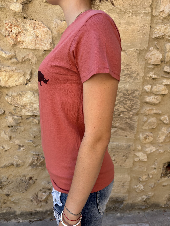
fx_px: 170
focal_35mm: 26
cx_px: 85
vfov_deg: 67.3
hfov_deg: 53.1
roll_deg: -2.6
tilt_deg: -14.7
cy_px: 113
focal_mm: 5.96
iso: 50
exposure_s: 1/337
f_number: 1.6
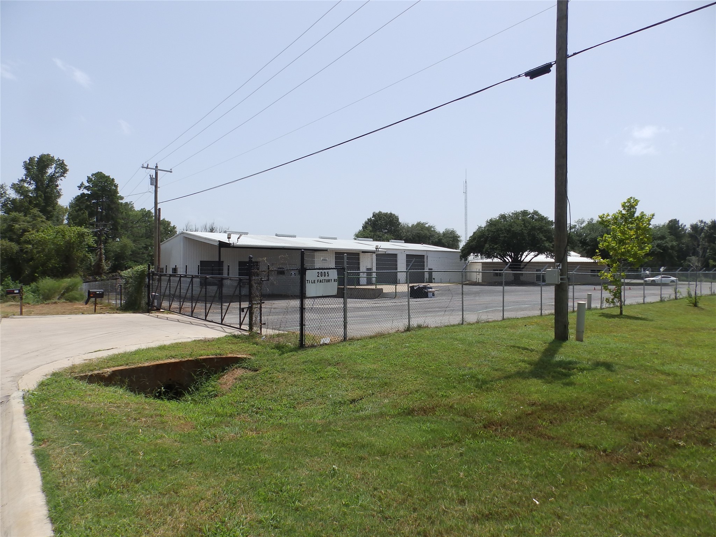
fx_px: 455
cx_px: 358
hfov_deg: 76.4
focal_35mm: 22
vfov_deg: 61.1
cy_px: 268
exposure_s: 1/640
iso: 80
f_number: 4.5
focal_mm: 4
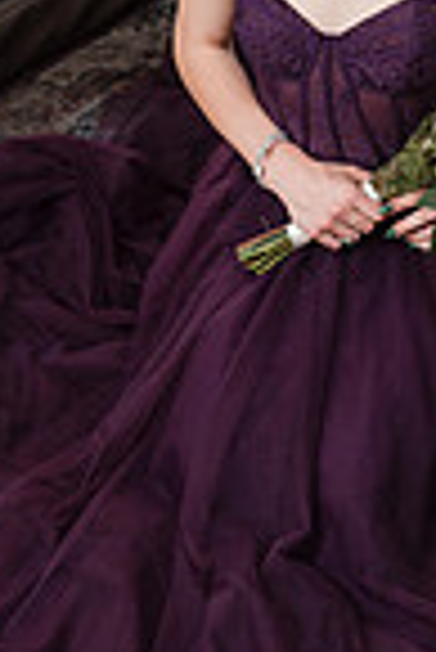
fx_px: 2247
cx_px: 283
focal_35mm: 124
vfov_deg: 16.4
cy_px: 175
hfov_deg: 11.1
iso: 1000
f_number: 3.2
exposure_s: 1/250
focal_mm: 40
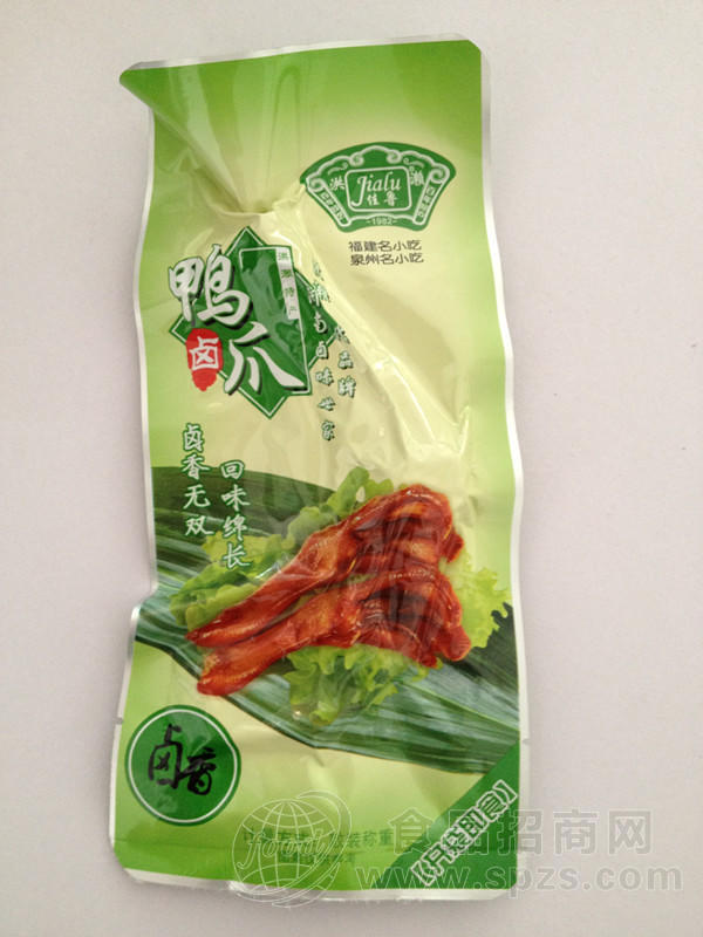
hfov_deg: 40.7
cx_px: 352
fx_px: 948
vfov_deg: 52.6
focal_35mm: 35
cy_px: 468
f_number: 2.4
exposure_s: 1/20
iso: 125
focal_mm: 4.28
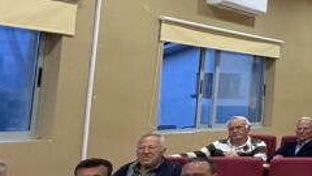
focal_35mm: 65
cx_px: 598
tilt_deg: +5.1
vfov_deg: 18.5
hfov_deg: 20.0
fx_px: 538
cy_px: 61
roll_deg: -0.6
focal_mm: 2.22
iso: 320
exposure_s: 1/50
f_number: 2.2
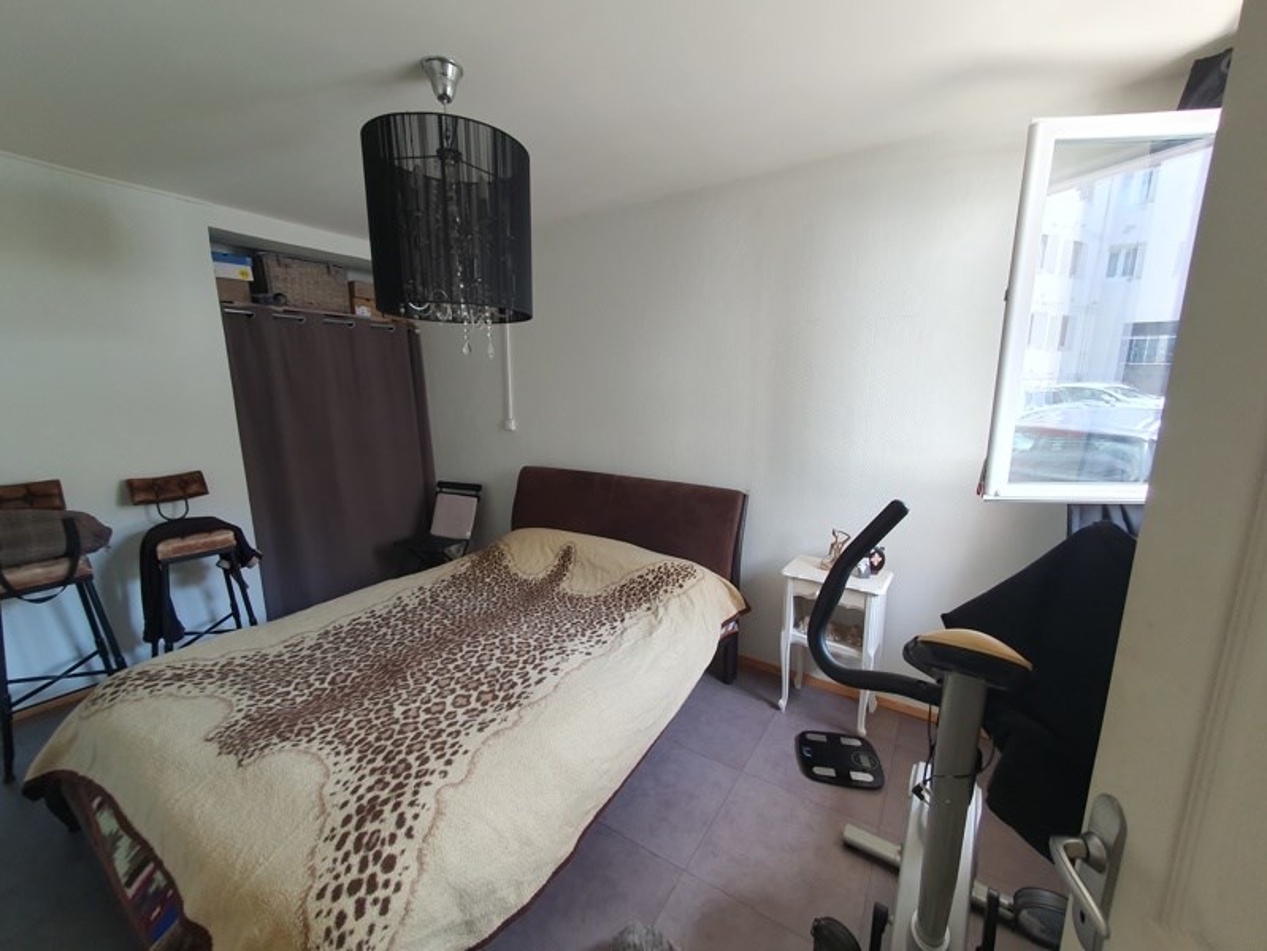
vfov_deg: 90.0
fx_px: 476
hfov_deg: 106.2
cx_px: 634
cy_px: 476
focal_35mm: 13
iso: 80
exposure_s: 1/50
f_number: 2.2
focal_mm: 1.8
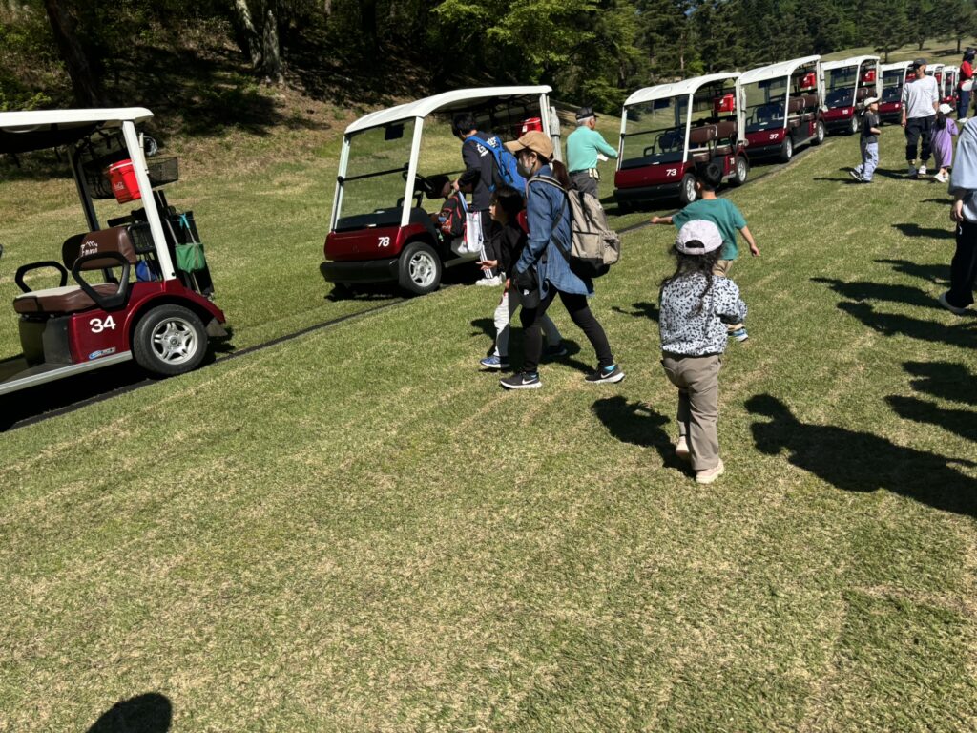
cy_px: 366
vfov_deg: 53.1
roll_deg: +6.5
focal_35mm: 26
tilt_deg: -12.4
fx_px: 734
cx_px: 488
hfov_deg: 67.3
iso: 50
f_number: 1.6
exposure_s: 1/3205
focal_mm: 5.96
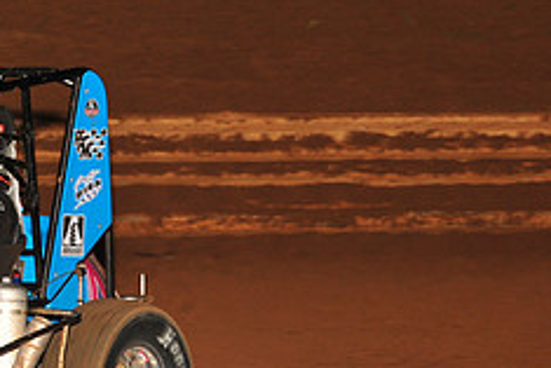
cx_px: -117
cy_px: 237
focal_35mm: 296
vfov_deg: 4.6
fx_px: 4533
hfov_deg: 6.9
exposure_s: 1/320
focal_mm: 120
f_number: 7.1
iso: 1000
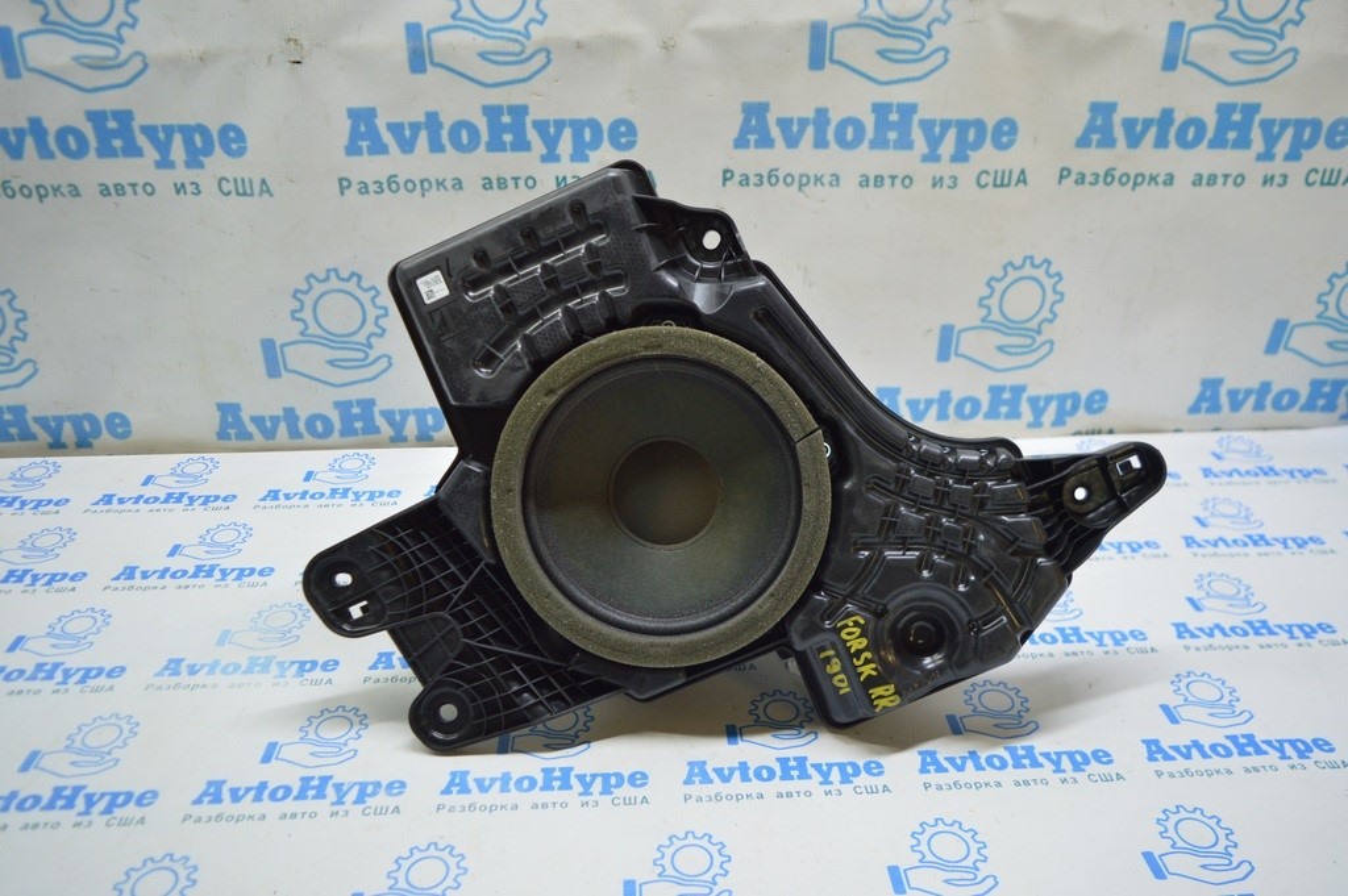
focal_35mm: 27
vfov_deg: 47.9
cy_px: 448
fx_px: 1010
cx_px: 674
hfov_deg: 67.4
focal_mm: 18
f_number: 3.5
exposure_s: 1/50
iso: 400
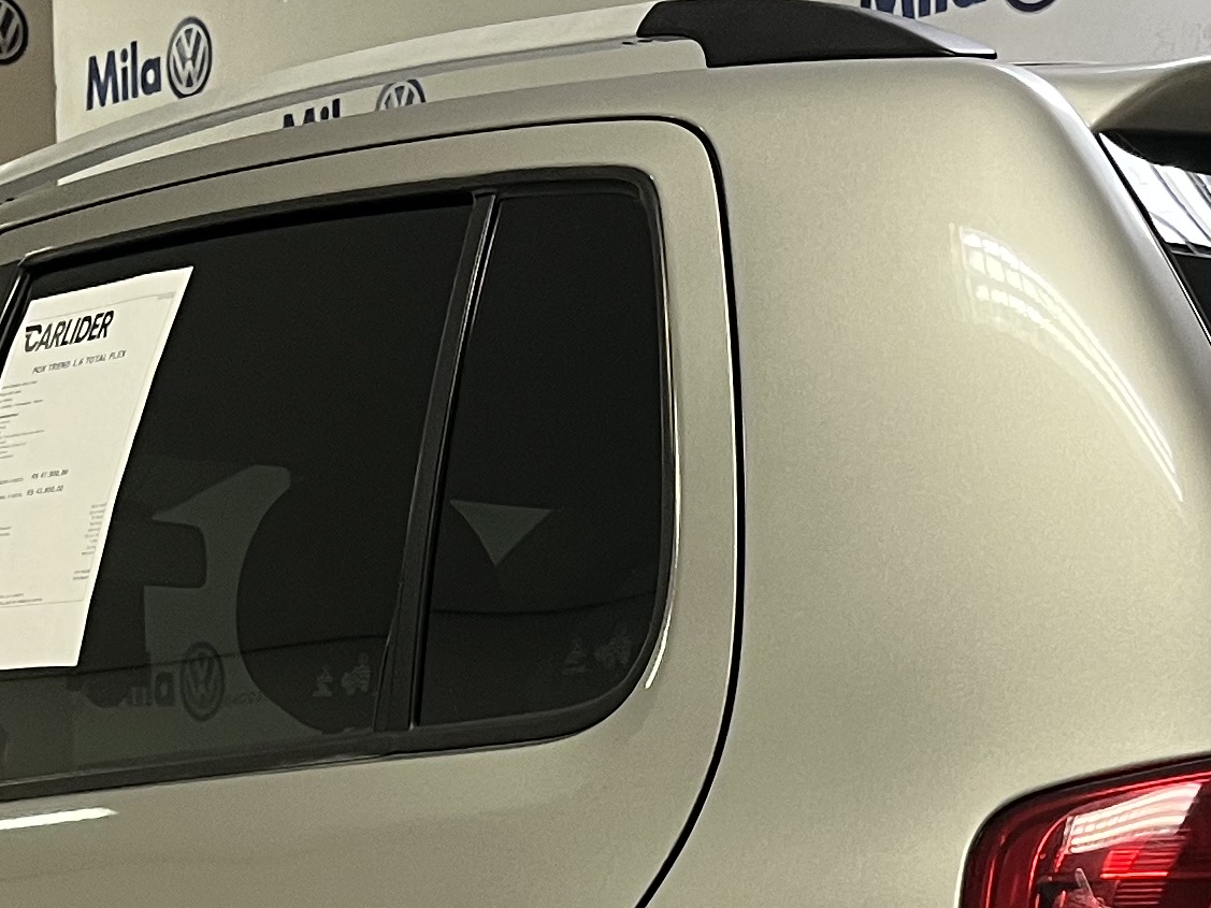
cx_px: 739
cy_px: 1208
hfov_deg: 21.1
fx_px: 3253
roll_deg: +0.0
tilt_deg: -6.9
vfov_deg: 15.1
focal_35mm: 93
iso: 125
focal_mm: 5.1
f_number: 1.6
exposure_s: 1/60
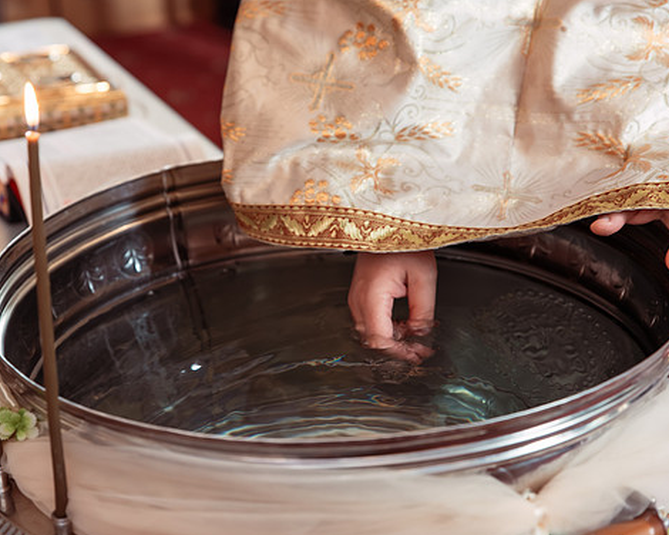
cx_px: 272
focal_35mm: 81
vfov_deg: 18.9
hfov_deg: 23.5
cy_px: 272
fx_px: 1604
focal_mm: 70
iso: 2000
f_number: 3.5
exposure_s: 1/125
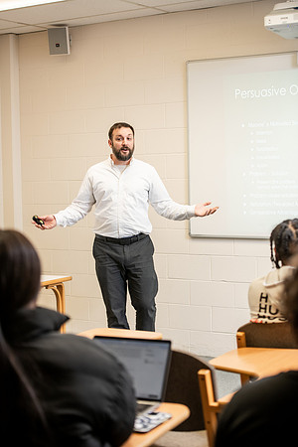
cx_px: 149
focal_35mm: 70
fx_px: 869
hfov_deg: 19.5
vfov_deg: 28.8
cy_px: 224
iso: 800
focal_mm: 70
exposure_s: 1/160
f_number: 3.2
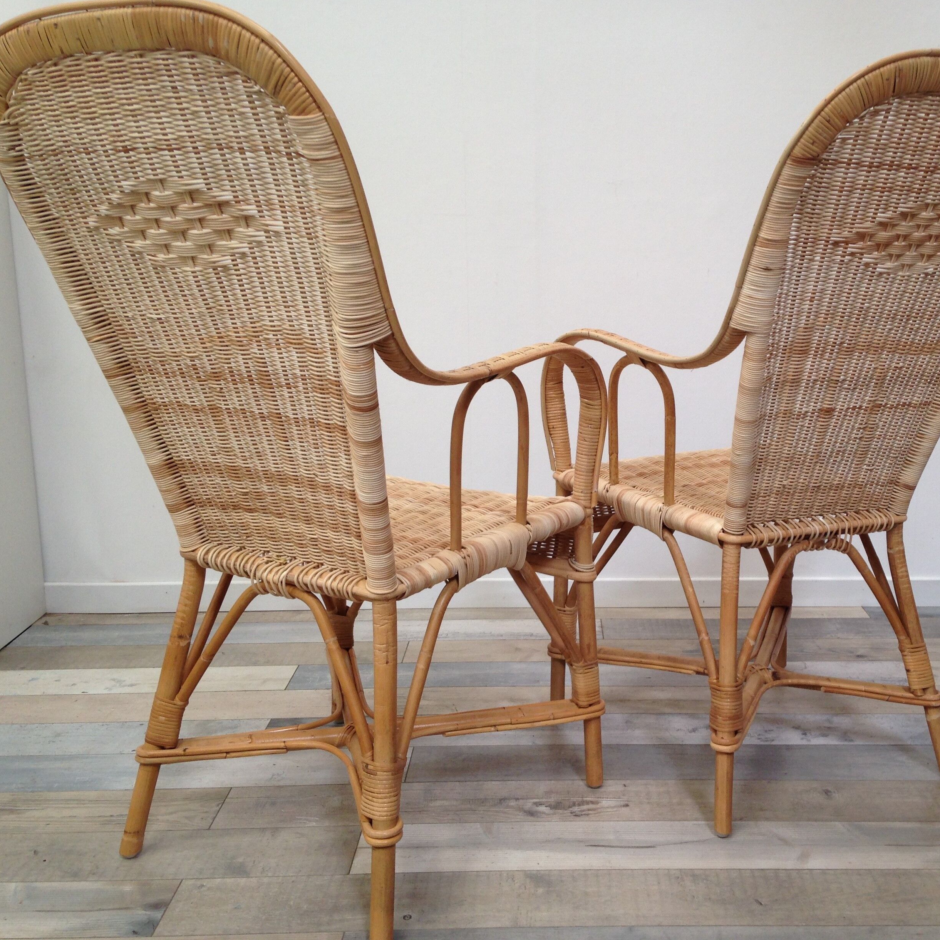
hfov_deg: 42.5
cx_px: 597
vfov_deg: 42.8
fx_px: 1198
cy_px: 470
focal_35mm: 39
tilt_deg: -12.8
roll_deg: +0.7
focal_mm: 4.12
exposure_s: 1/40
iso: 50
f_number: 2.4
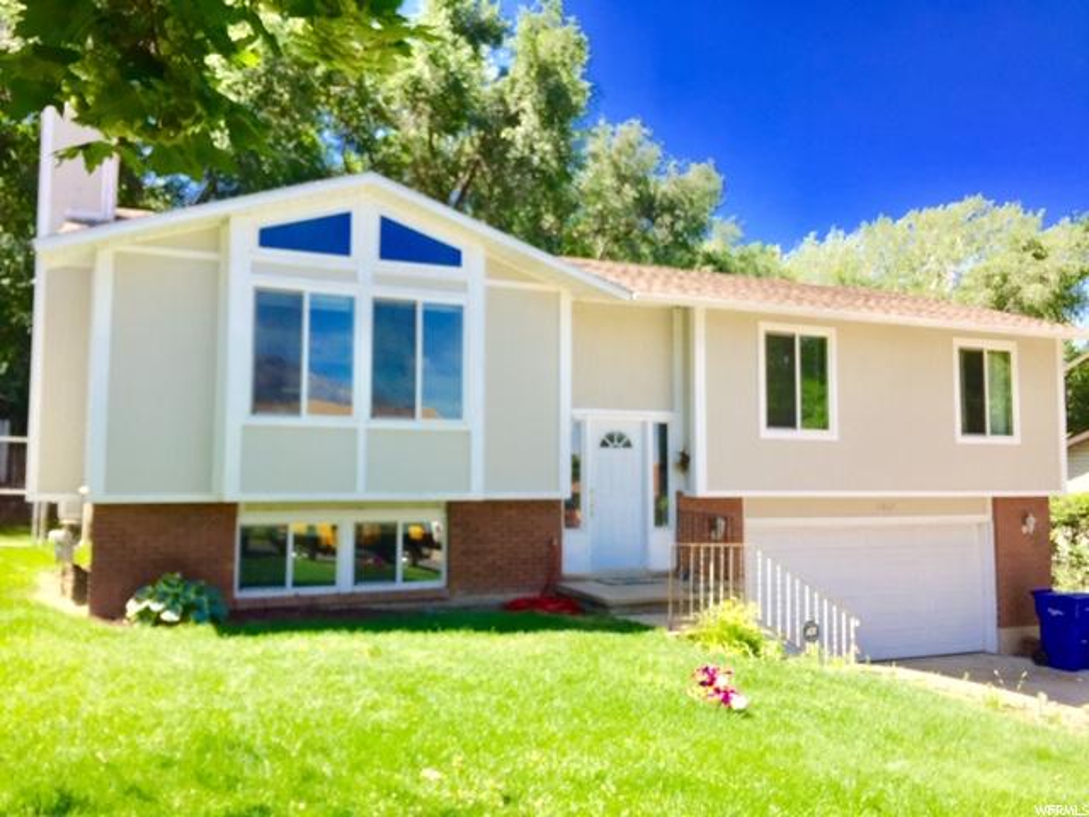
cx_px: 544
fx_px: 912
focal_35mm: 29
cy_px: 408
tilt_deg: +3.7
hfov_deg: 61.7
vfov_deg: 48.2
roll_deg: -0.2
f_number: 2.2
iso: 32
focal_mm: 4.15
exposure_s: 1/775
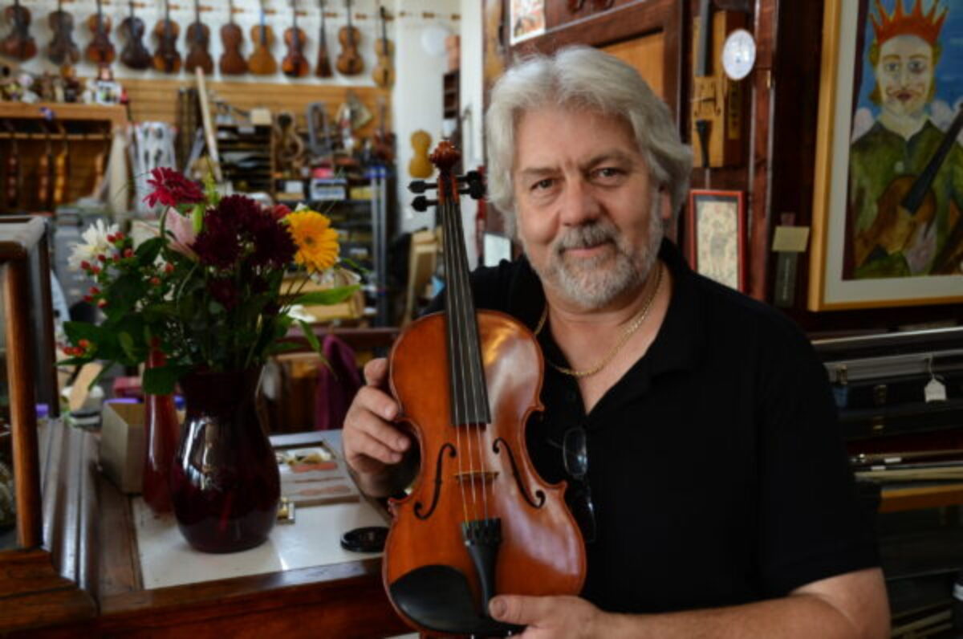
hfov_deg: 49.6
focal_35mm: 39
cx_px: 482
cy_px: 320
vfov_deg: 34.1
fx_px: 1042
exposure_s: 1/25
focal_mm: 26
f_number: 3.8
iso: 320
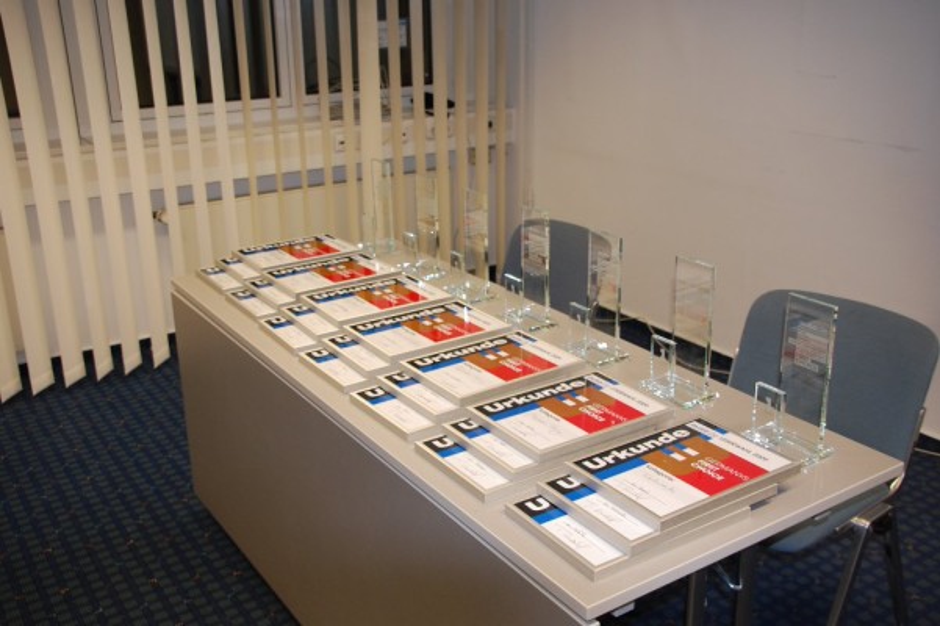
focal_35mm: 39
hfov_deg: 49.6
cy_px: 313
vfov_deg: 34.2
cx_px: 470
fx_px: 1018
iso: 400
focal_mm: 26
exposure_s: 1/80
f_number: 4.2
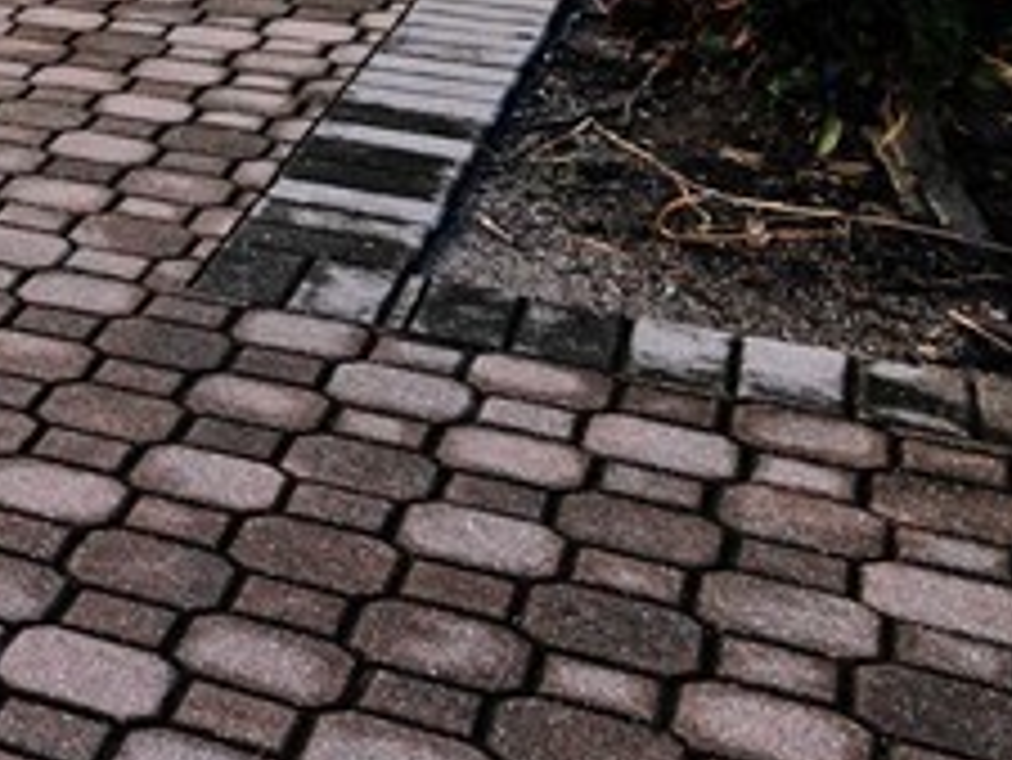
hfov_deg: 16.7
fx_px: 2574
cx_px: -1023
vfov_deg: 14.4
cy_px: -681
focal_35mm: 88
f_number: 10
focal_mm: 19
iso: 320
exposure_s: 1/400
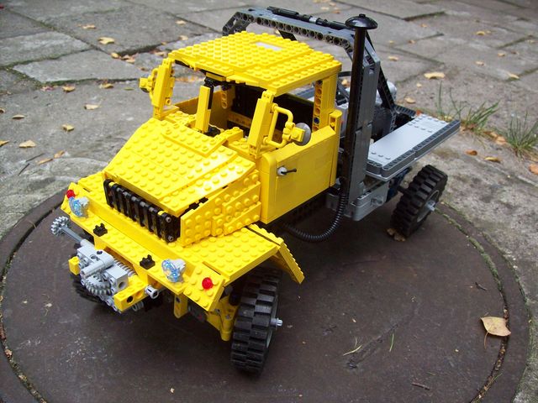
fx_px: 560
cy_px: 202
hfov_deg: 51.4
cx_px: 269
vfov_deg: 39.7
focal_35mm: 36
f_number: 2.7
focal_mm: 6
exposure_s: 1/146
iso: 80
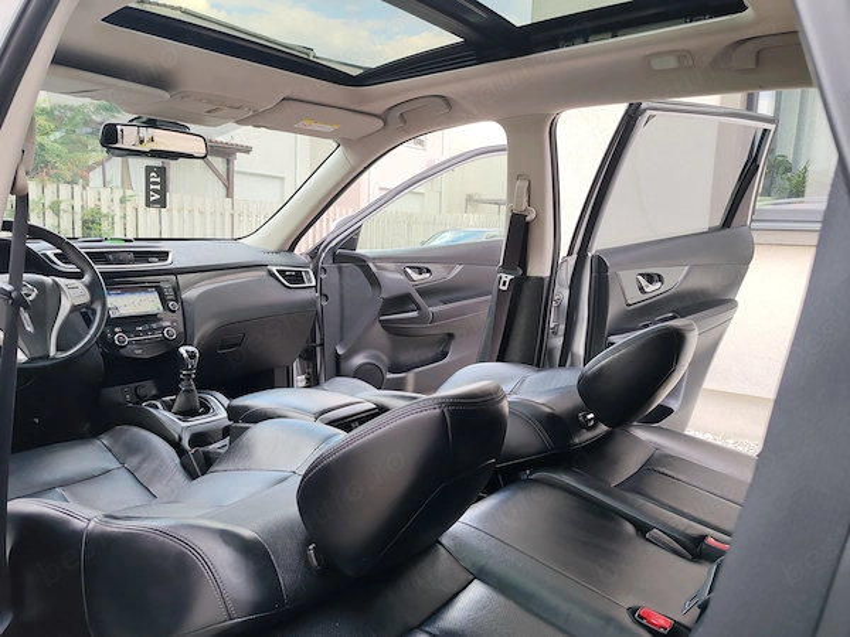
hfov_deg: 65.3
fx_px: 663
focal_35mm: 27
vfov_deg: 51.4
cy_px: 318
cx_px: 425
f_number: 1.9
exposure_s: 1/100
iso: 160
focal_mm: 6.12
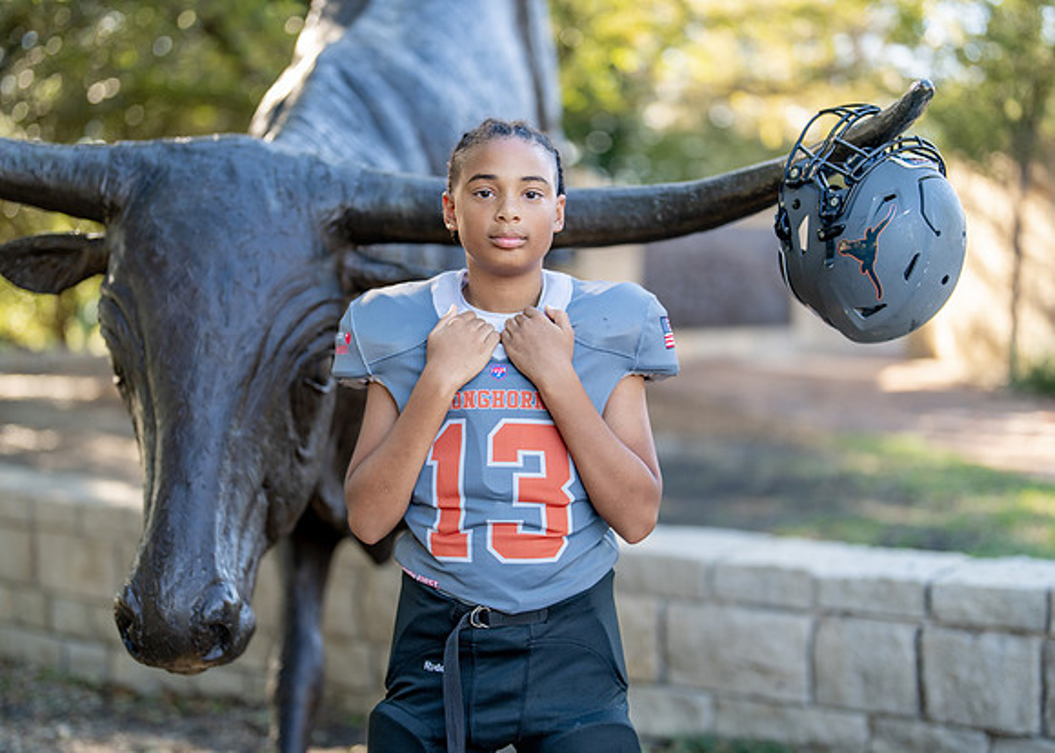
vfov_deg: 27.0
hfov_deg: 37.2
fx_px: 1569
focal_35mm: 52
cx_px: 528
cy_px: 376
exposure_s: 1/800
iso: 100
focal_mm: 50
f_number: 1.2
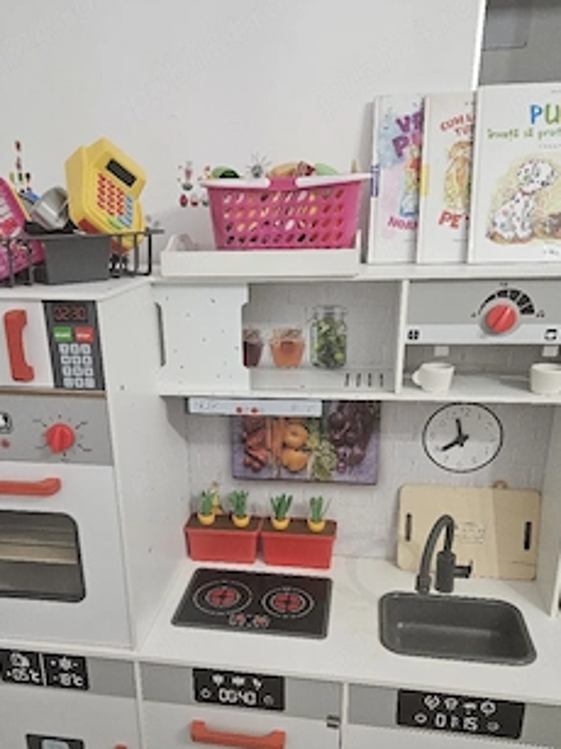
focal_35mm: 30
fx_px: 649
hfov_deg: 46.7
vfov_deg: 59.3
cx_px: 254
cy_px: 464
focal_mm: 5.4
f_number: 1.8
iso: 1000
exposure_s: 1/101
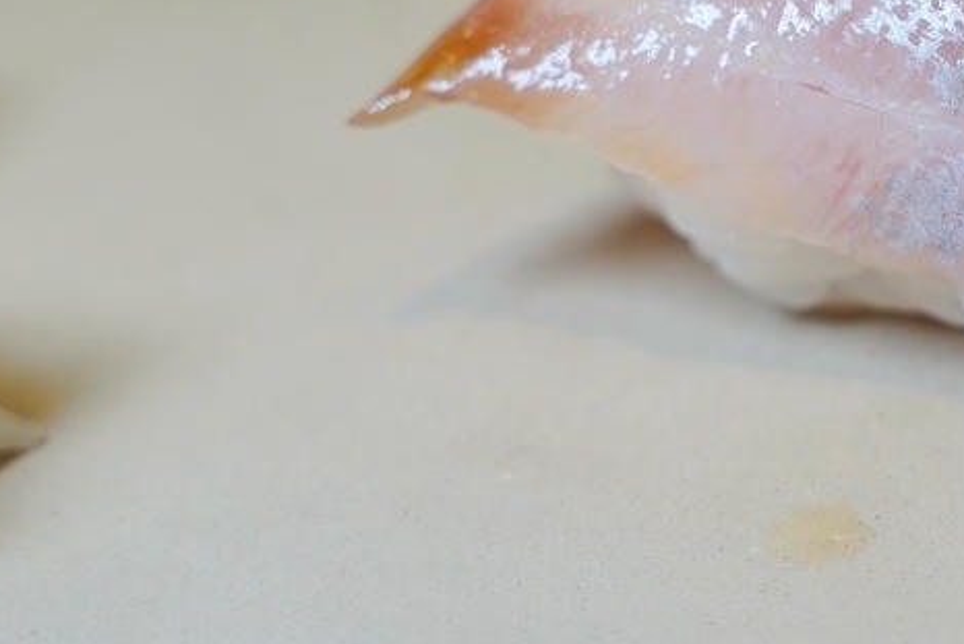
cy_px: 14
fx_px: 5169
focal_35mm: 193
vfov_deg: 7.1
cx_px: 1024
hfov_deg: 10.5
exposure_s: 1/80
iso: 160
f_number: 4
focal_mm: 75
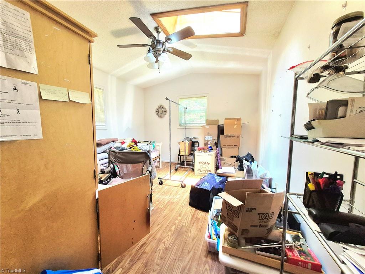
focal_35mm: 13
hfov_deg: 106.2
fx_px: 137
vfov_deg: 89.9
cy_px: 137
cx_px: 182
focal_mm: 1.74
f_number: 2.2
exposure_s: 1/60.2
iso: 125
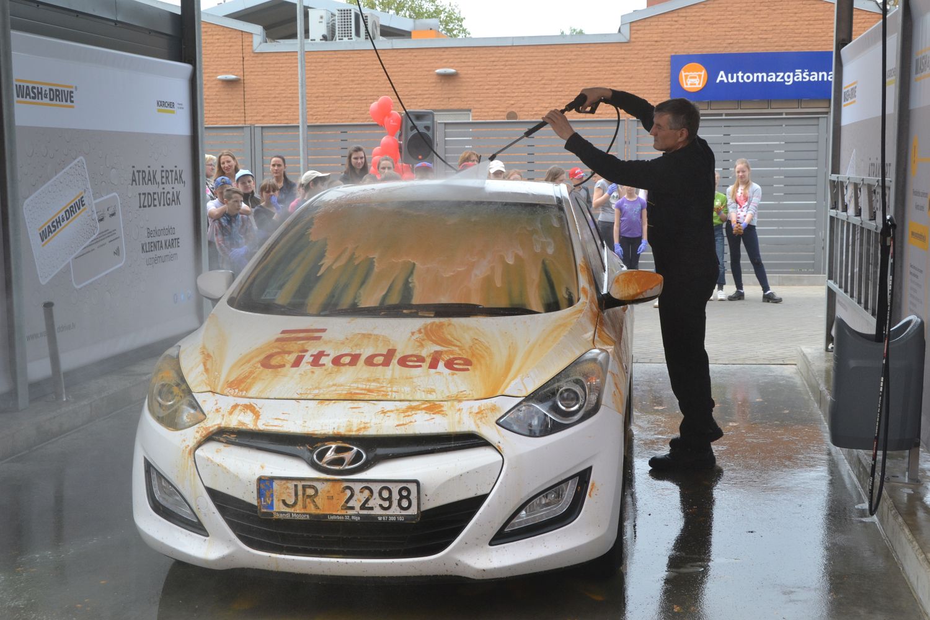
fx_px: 1240
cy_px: 310
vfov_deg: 28.1
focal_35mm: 48
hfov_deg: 41.1
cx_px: 465
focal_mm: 32
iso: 400
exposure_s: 1/200
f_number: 10
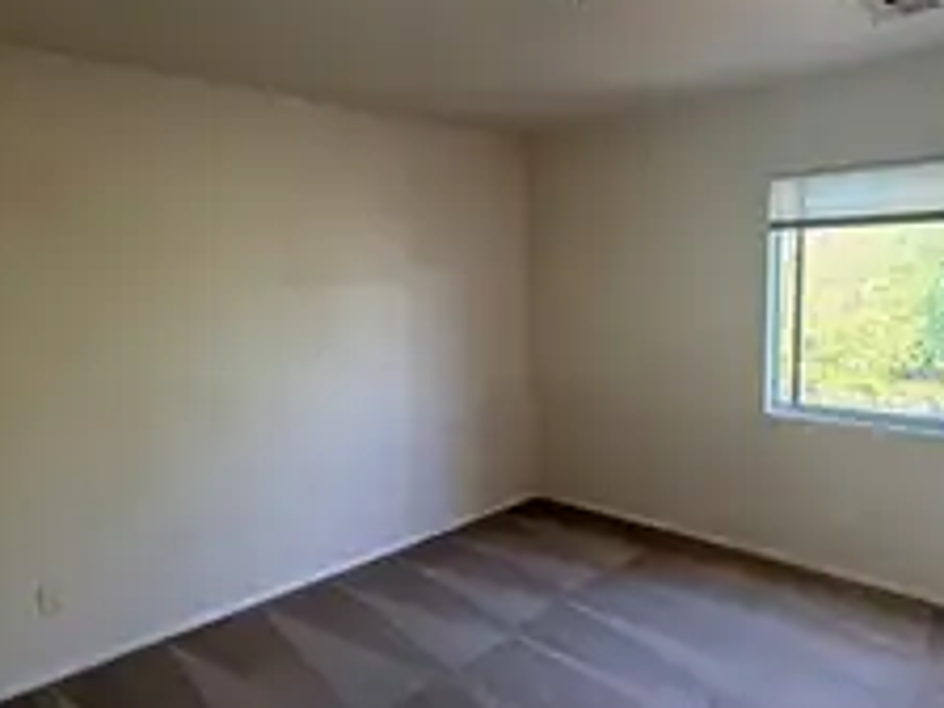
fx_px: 682
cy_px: 388
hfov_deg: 68.1
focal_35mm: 25
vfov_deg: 54.8
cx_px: 603
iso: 250
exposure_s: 1/121
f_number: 2.2
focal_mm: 2.22
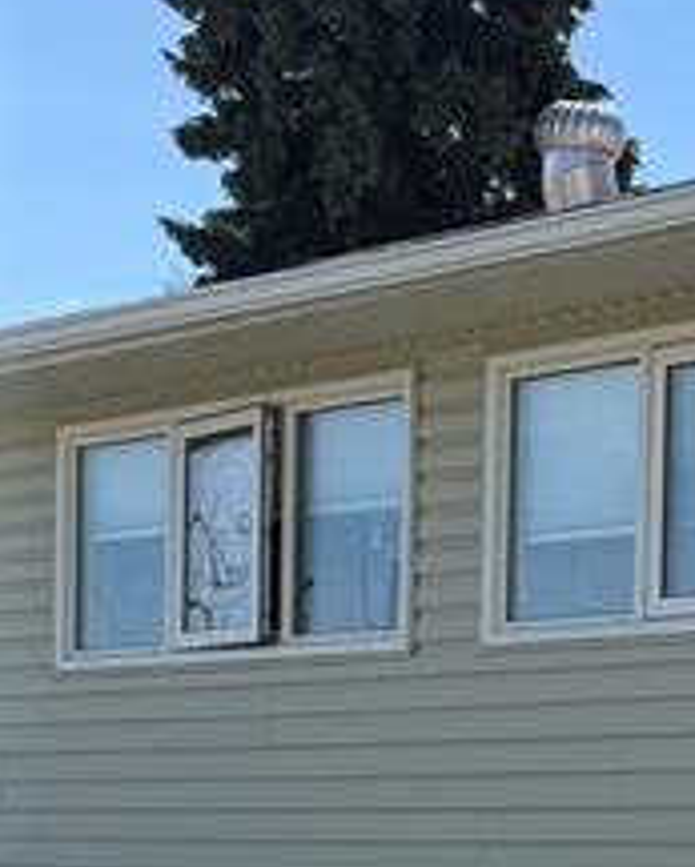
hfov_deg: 13.8
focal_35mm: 111
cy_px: 971
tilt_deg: -1.0
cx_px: 635
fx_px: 2852
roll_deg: -1.7
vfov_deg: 16.7
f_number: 1.78
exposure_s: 1/3584
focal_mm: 6.76
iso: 80
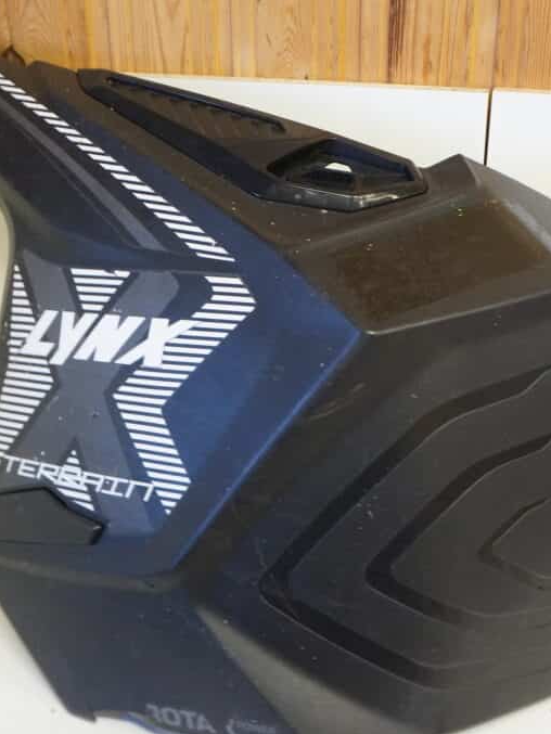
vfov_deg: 39.7
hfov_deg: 30.2
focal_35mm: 48
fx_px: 1018
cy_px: 369
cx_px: 328
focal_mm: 22
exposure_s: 1/20
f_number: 5
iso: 3200
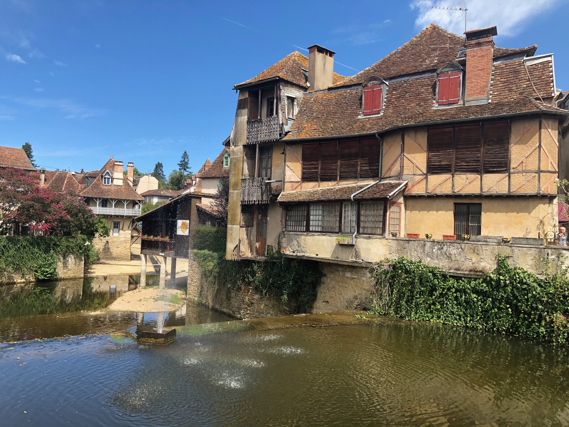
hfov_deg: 63.4
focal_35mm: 28
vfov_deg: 49.7
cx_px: 284
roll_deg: -2.4
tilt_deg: +0.3
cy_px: 214
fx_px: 460
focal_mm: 3.99
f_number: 1.8
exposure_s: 1/1263
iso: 20
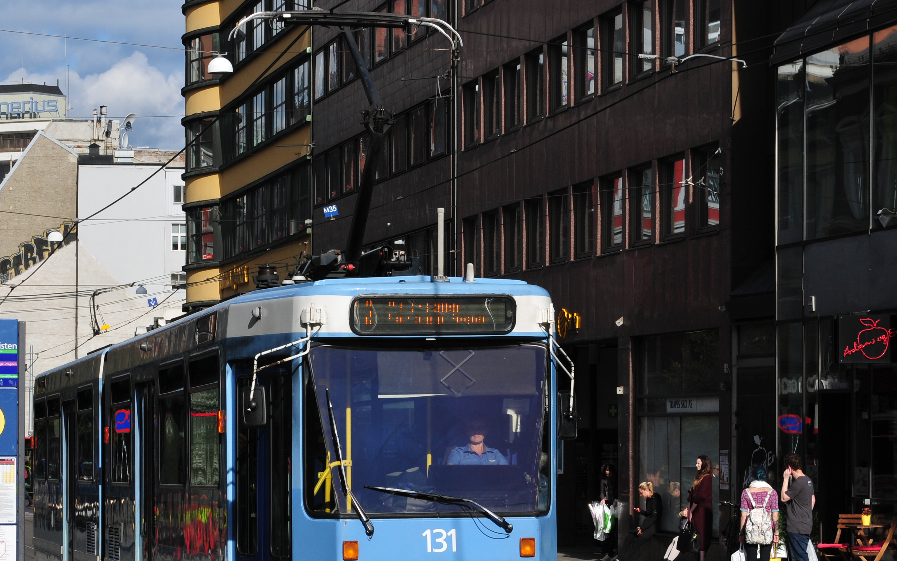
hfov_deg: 17.8
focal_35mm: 117
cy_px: 389
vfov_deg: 11.2
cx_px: 316
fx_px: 2860
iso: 200
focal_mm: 48
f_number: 10
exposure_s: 1/400
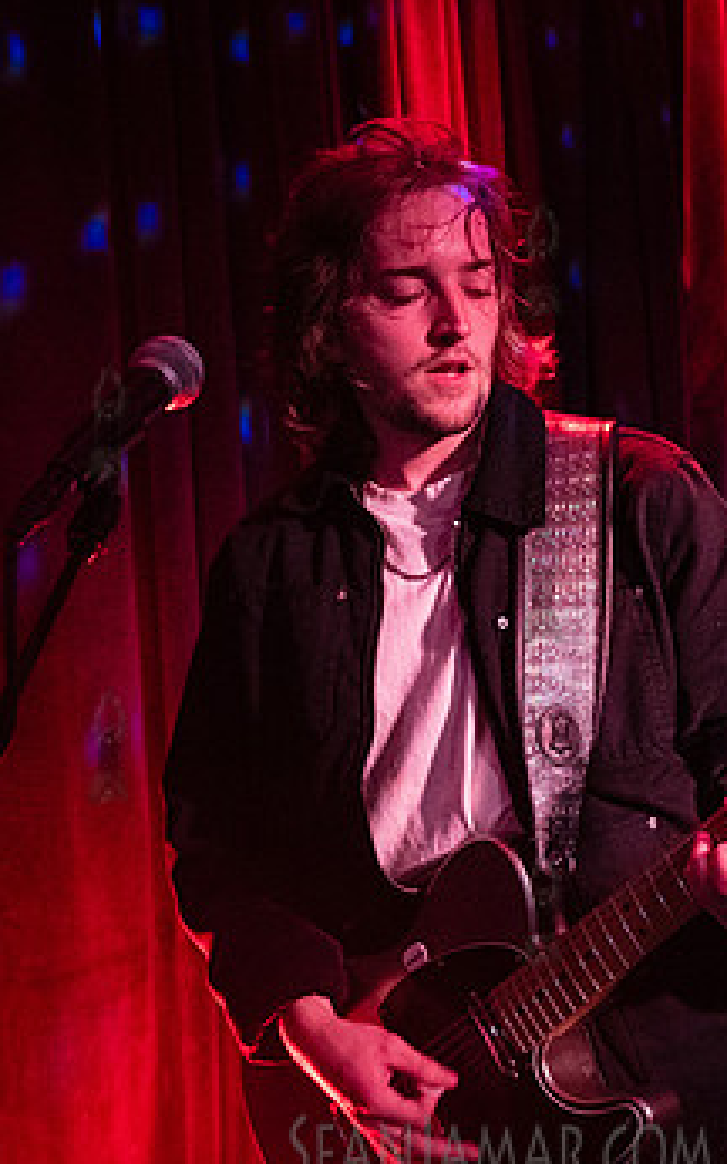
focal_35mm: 54
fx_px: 1713
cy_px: 507
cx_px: 523
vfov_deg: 37.5
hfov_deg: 23.8
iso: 12800
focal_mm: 27
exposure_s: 1/250
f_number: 3.5
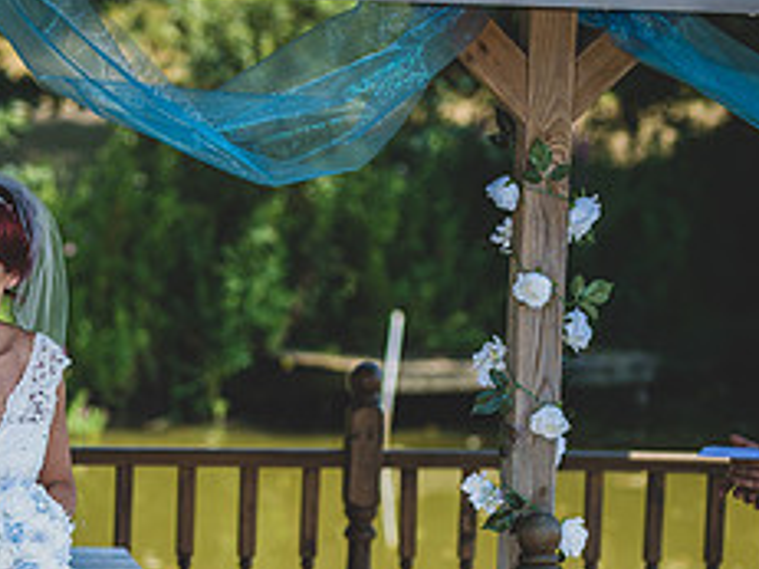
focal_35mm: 205
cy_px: 595
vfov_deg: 7.2
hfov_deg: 9.6
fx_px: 4493
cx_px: -10
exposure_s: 1/1250
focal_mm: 85
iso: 100
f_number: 2.2
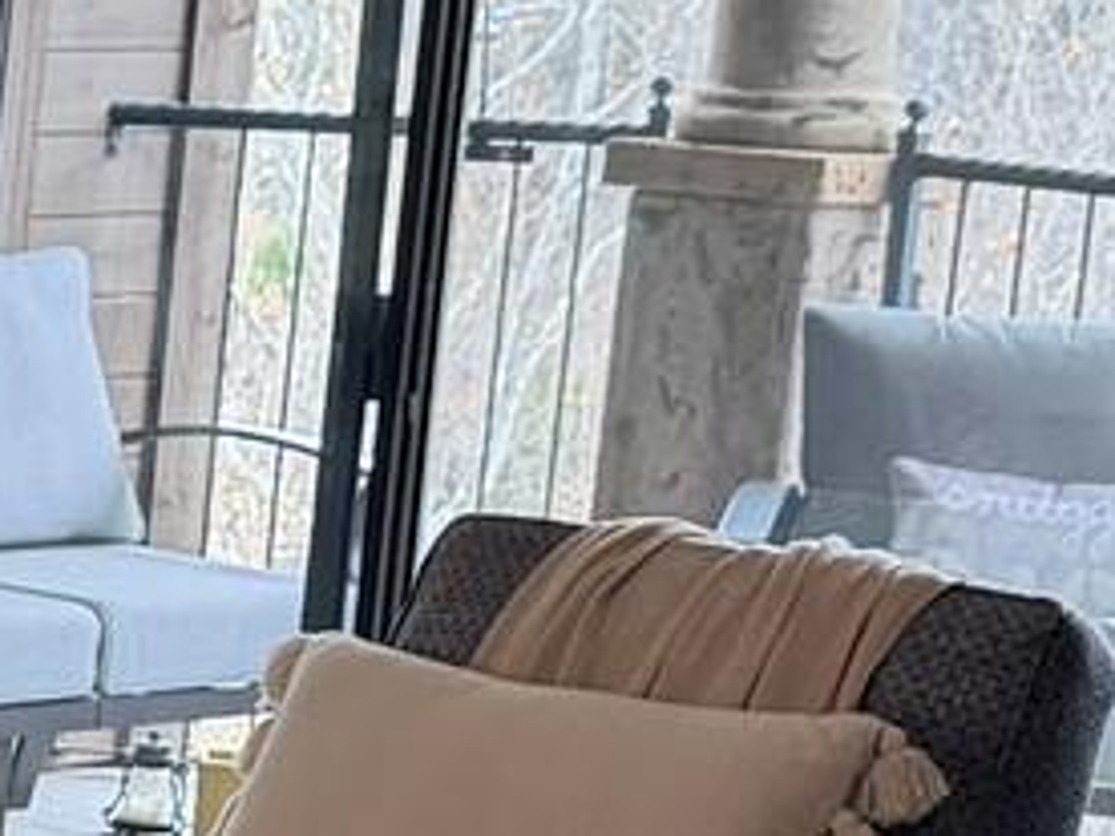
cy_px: 860
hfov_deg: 10.2
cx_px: -1200
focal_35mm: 178
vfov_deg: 8.3
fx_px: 5733
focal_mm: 6.76
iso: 200
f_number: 1.78
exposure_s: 1/172
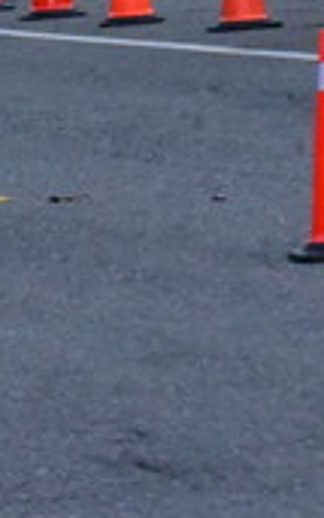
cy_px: -95
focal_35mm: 673
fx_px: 9500
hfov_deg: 1.9
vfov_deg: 3.1
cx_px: -833
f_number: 16
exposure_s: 1/4000
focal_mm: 145
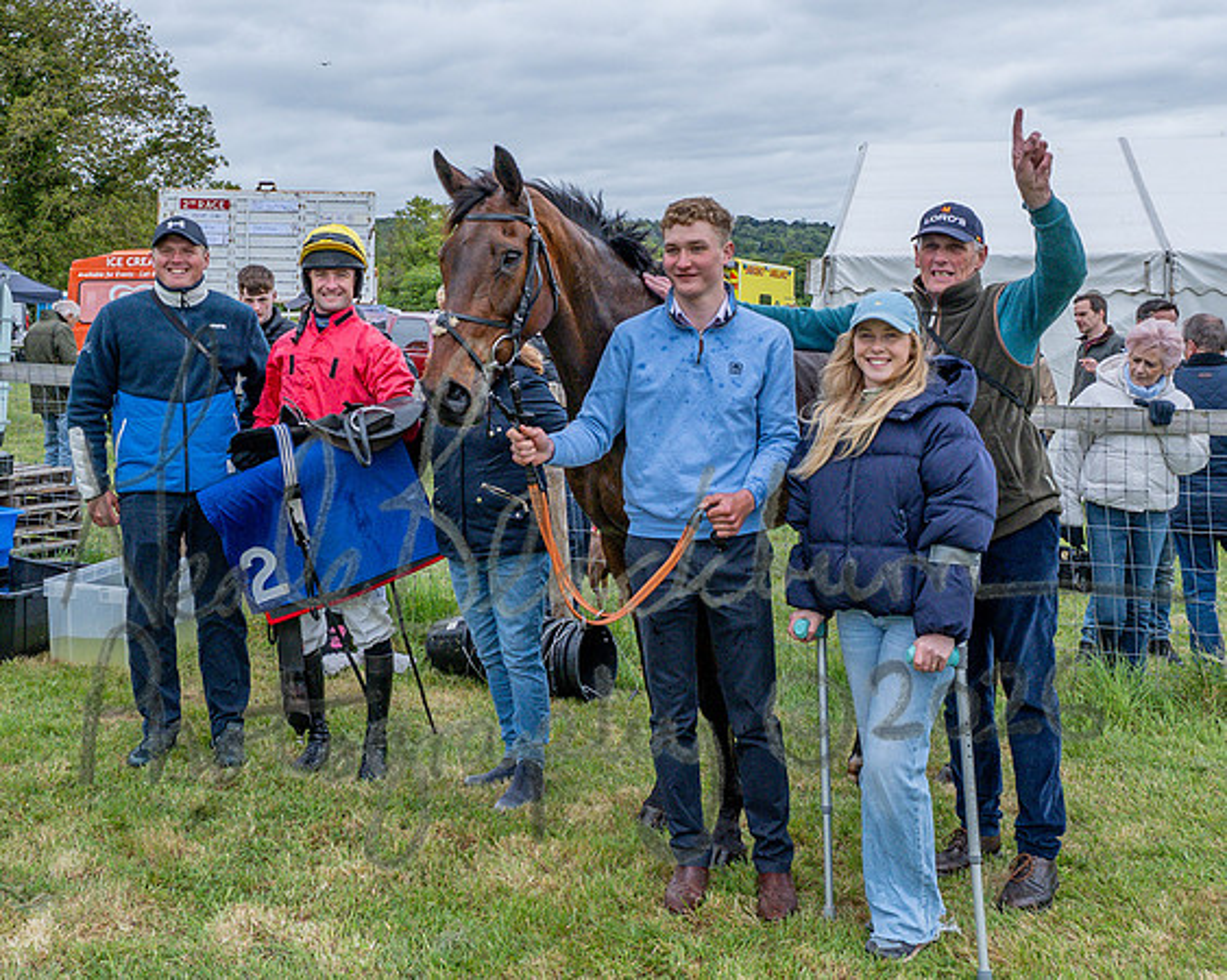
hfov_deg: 47.0
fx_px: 1411
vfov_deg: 38.0
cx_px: 557
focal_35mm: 39
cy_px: 354
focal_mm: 18.5
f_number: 6.3
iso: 500
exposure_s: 1/1000
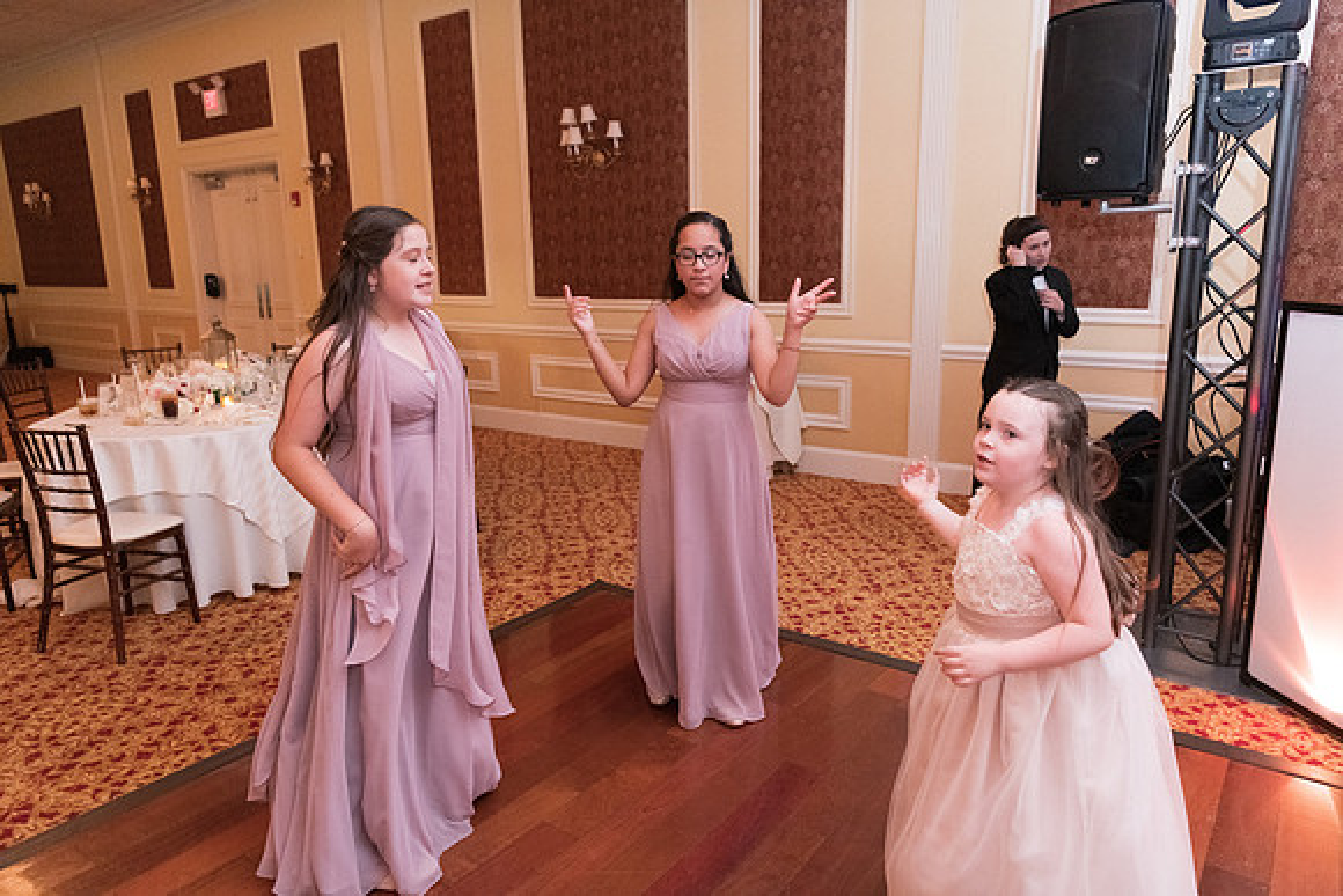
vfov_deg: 53.2
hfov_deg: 73.7
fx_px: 896
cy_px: 448
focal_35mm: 24
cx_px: 672
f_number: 2.8
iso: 6400
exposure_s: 1/125
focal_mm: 24
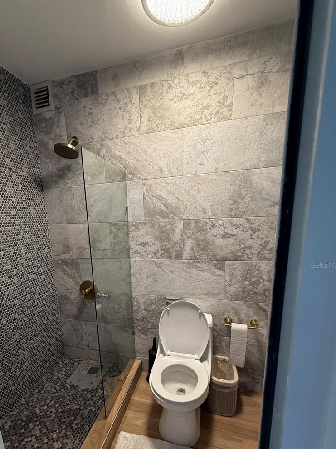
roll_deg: +2.8
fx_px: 220
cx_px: 138
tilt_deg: -12.1
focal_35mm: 17
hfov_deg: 74.1
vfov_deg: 90.1
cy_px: 265
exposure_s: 1/120
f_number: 2.2
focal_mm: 2.22
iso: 250
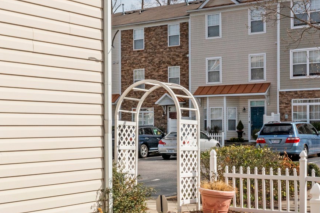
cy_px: 122
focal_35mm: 66
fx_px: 587
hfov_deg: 29.7
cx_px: 56
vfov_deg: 20.6
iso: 100
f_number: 8
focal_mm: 10.26
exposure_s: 1/1250
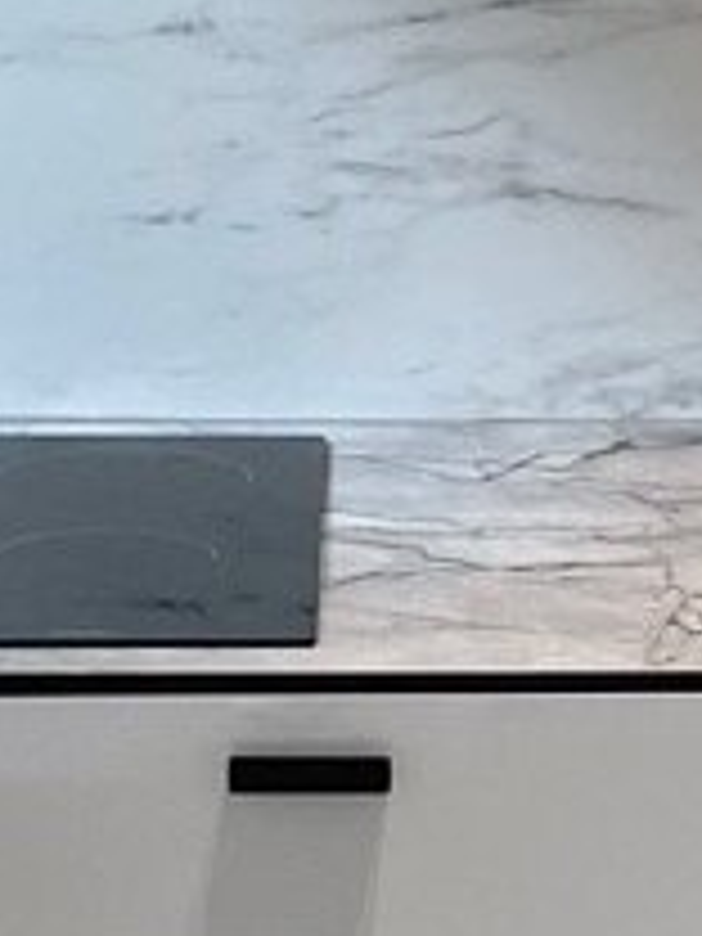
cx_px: 500
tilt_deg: -15.4
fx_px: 4326
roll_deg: +0.0
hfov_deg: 9.3
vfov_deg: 12.3
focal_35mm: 160
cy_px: 554
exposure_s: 1/111
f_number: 1.8
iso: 125
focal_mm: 4.25
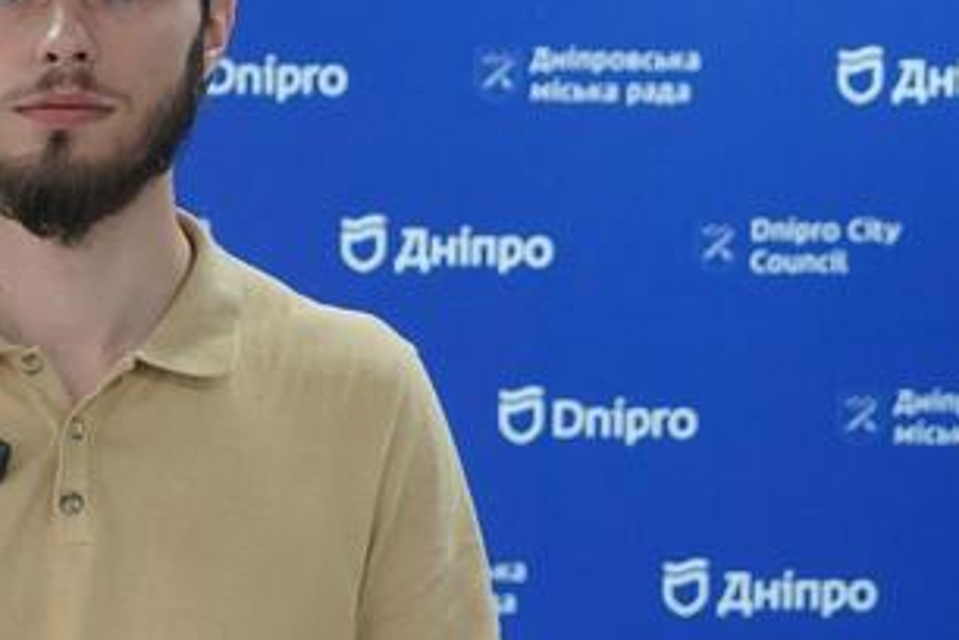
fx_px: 4342
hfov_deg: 12.5
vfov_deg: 8.4
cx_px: 97
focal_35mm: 163
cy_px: 262
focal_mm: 52
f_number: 4
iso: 1600
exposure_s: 1/160
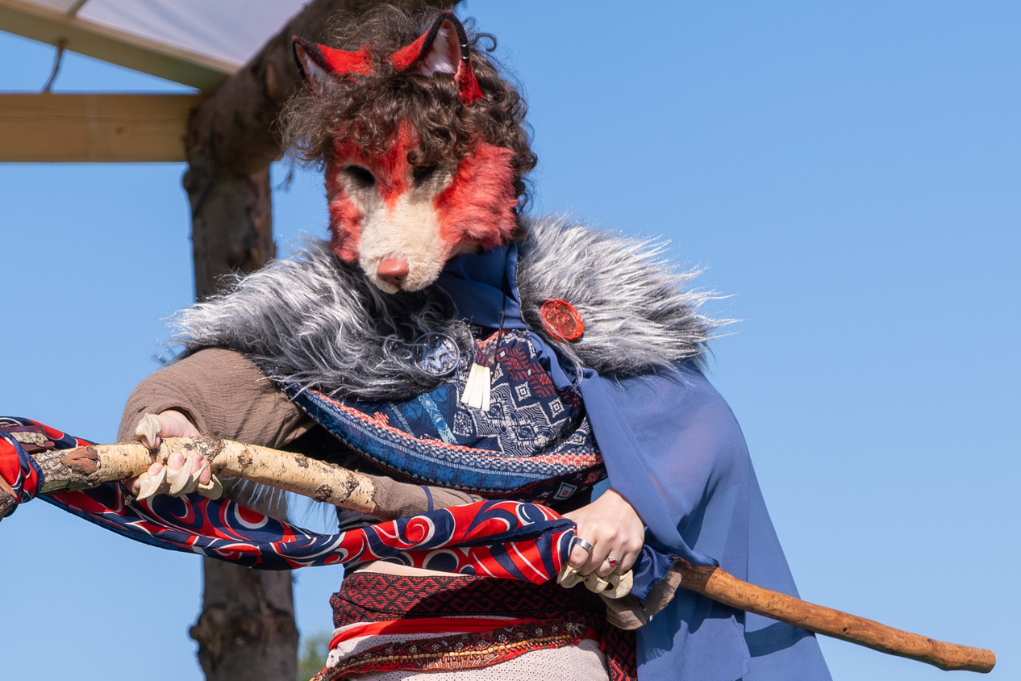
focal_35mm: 185
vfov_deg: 7.4
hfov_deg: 11.1
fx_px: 5246
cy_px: 486
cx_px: 452
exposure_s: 1/1000
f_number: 4
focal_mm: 50
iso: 160
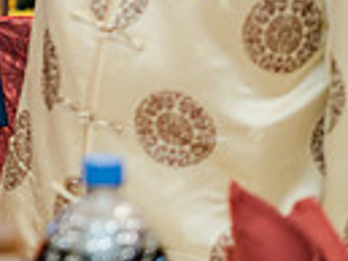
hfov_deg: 8.5
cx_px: -240
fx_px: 2264
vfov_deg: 6.5
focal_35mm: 225
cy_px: -139
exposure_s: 1/125
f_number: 1.4
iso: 200
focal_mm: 33
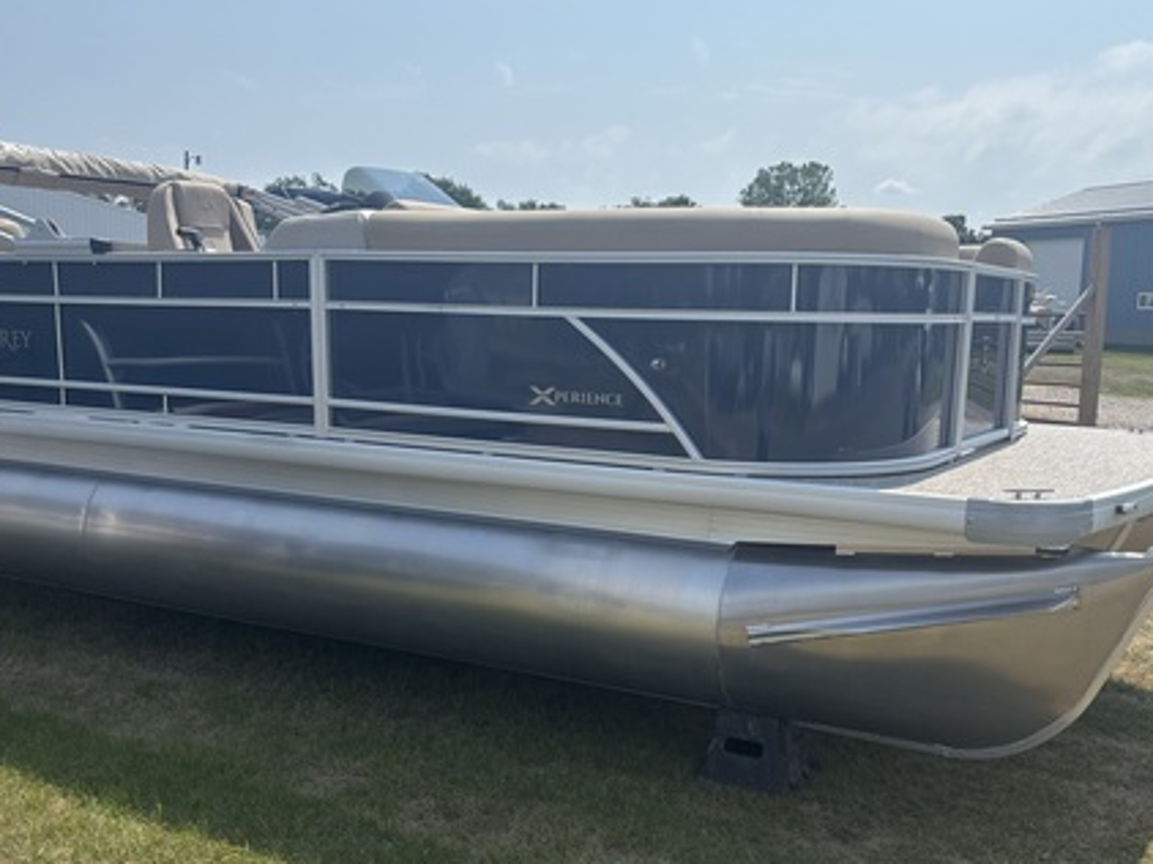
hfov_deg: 50.1
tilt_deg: -5.9
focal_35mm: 37
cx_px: 607
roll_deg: -2.1
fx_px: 1232
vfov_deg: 38.5
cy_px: 498
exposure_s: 1/4630
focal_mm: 5.96
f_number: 1.6
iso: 50
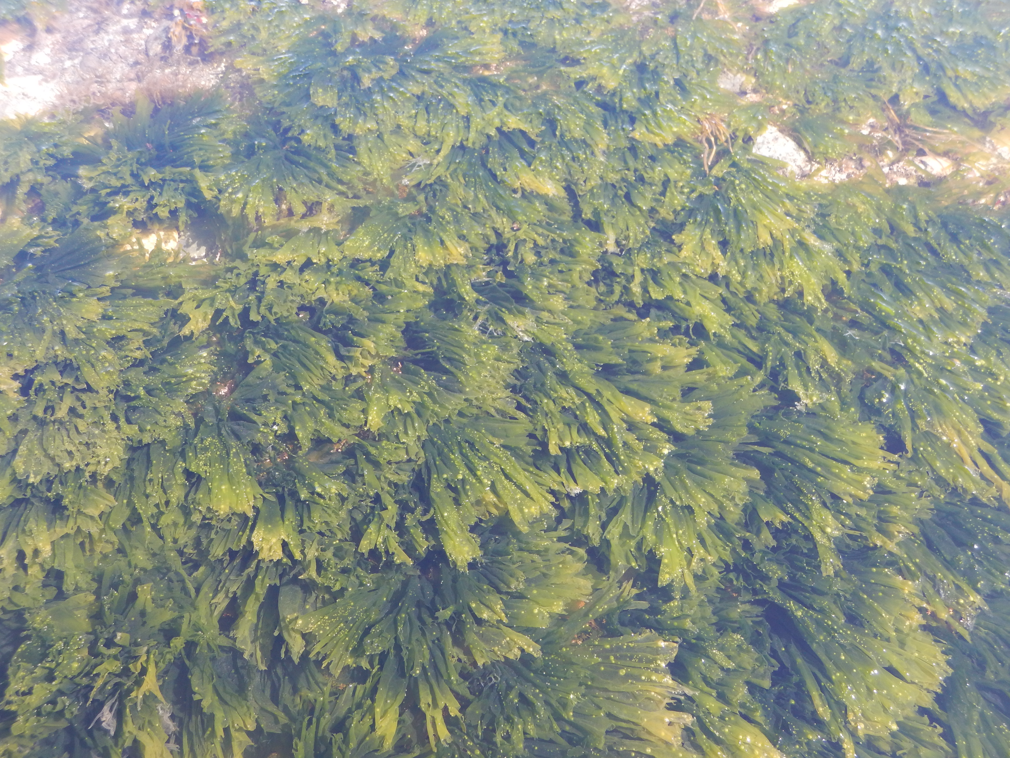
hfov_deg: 58.4
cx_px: 505
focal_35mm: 31
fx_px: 904
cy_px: 379
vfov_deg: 45.4
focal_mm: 5.6
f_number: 4.2
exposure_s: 1/60
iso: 125
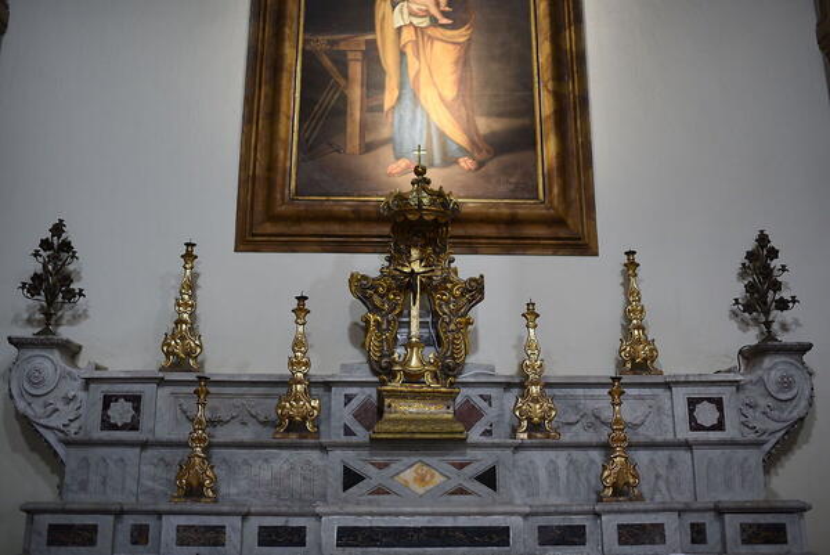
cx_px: 415
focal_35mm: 35
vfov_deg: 37.9
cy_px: 278
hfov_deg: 54.4
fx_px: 808
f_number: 1.4
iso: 500
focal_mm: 35
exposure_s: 1/30
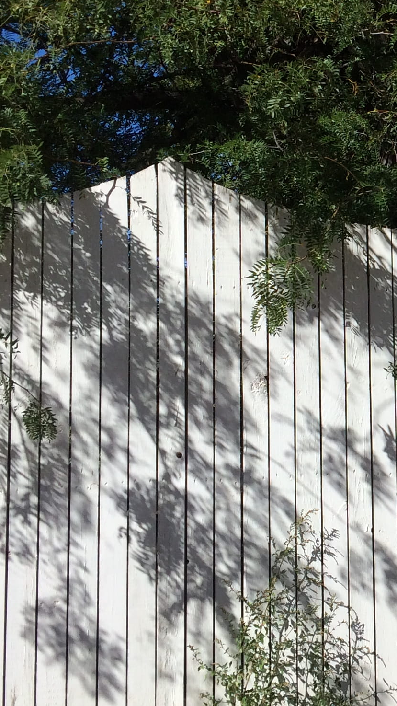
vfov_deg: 30.1
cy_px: 274
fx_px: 1309
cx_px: 605
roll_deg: +3.6
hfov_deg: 15.8
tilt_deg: +6.9
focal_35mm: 70
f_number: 2.2
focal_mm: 4.15
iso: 32
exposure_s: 1/3425
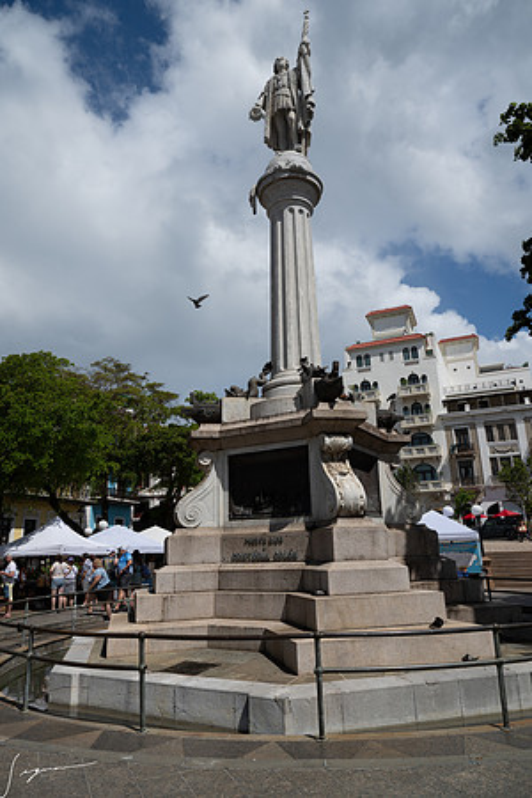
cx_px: 266
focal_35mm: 24
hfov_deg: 53.1
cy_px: 399
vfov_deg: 73.7
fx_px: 532
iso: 64
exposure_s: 1/200
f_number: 8
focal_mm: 24
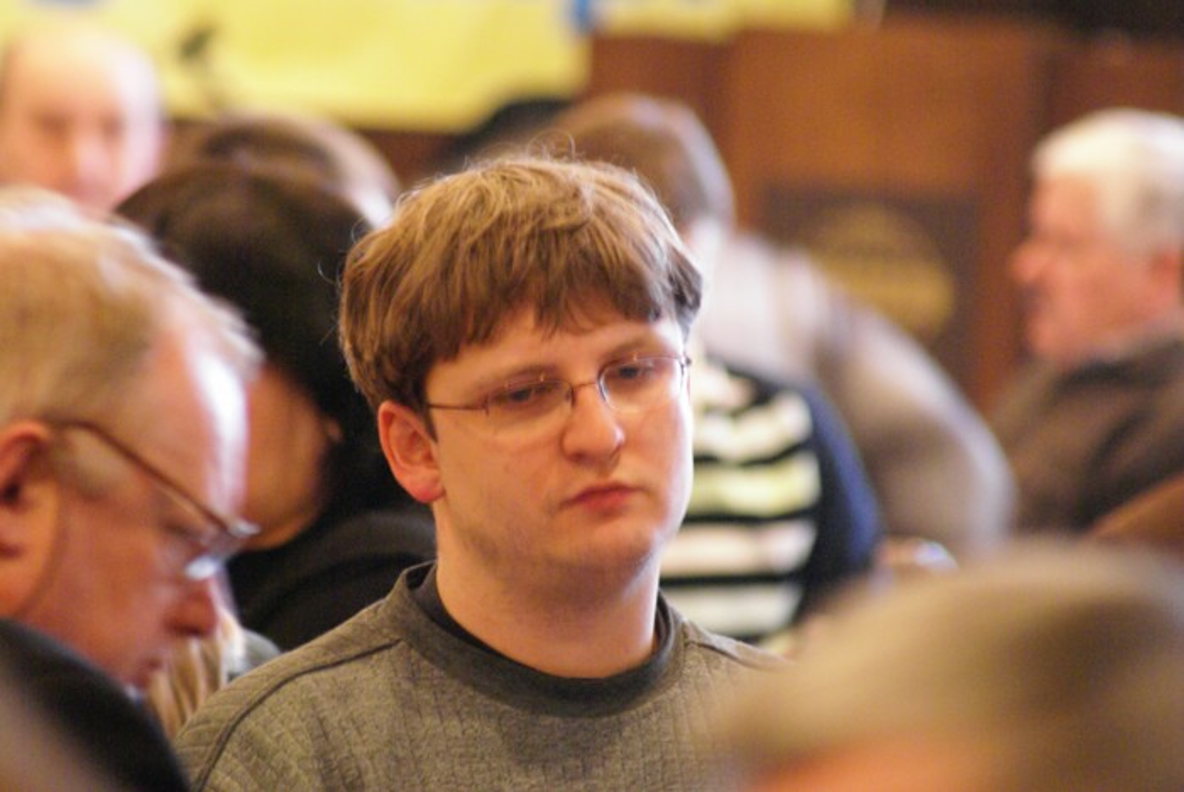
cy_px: 396
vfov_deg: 3.1
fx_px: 14812
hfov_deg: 4.6
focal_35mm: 450
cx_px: 592
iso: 1600
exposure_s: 1/4
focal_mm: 300
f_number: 5.6
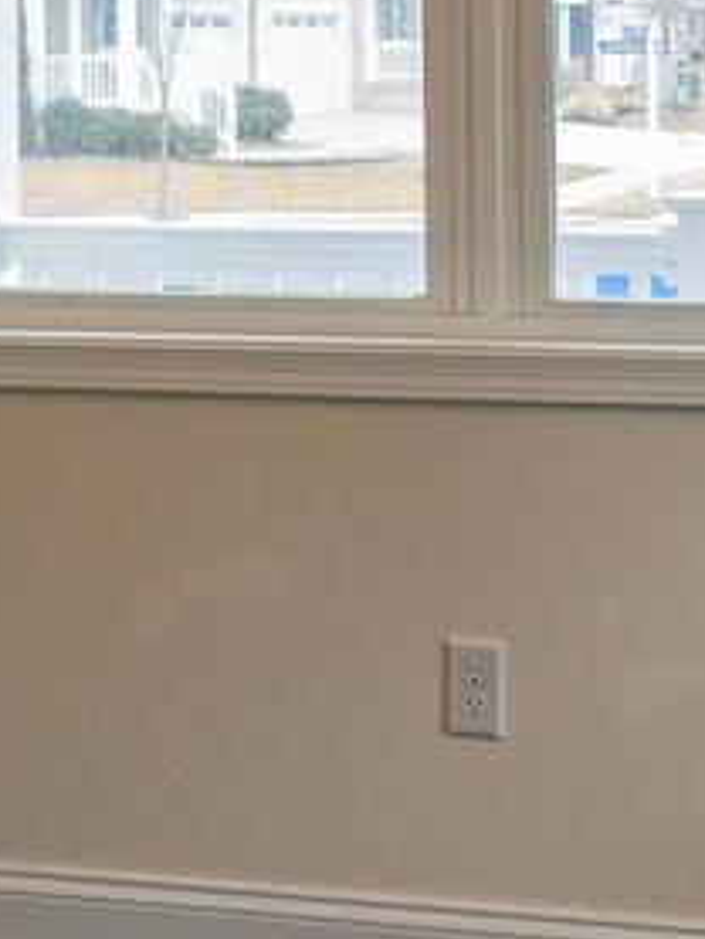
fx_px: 2171
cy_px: 27
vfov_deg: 23.5
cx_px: 624
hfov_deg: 18.2
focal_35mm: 80
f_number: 4
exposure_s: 1/160
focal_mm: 16
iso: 640
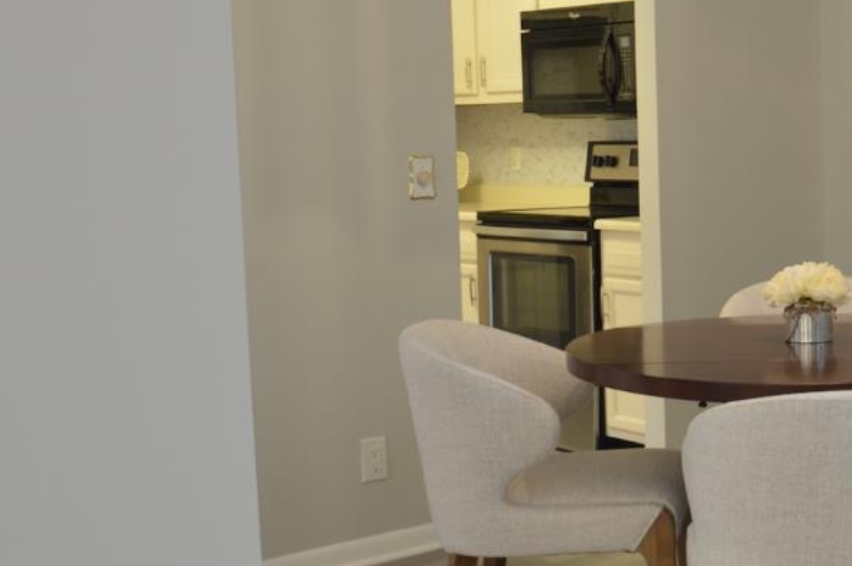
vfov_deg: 22.2
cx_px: 890
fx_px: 1442
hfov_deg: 30.2
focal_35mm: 61
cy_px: 307
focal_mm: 16
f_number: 4
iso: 100
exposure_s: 1/1.6
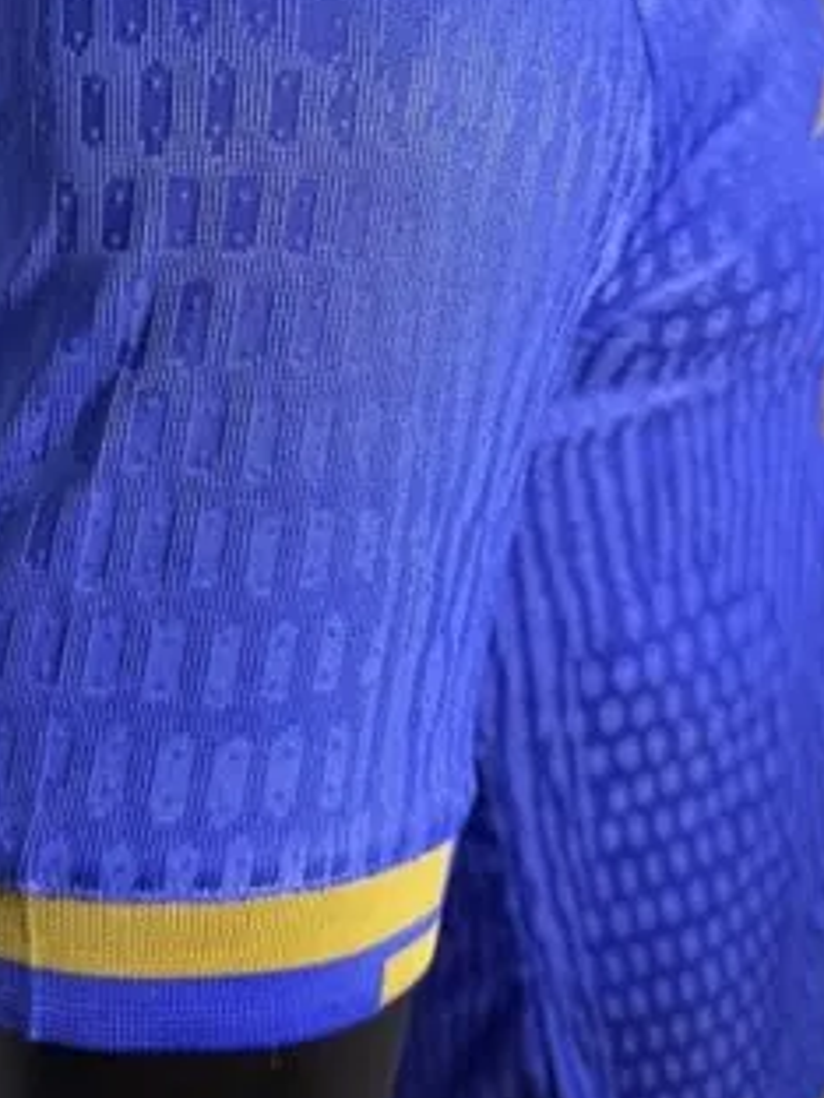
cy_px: 245
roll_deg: +8.6
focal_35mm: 39
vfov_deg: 45.8
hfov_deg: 36.5
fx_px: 1238
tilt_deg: -22.4
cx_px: 292
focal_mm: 6.76
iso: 250
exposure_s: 1/50
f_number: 1.78
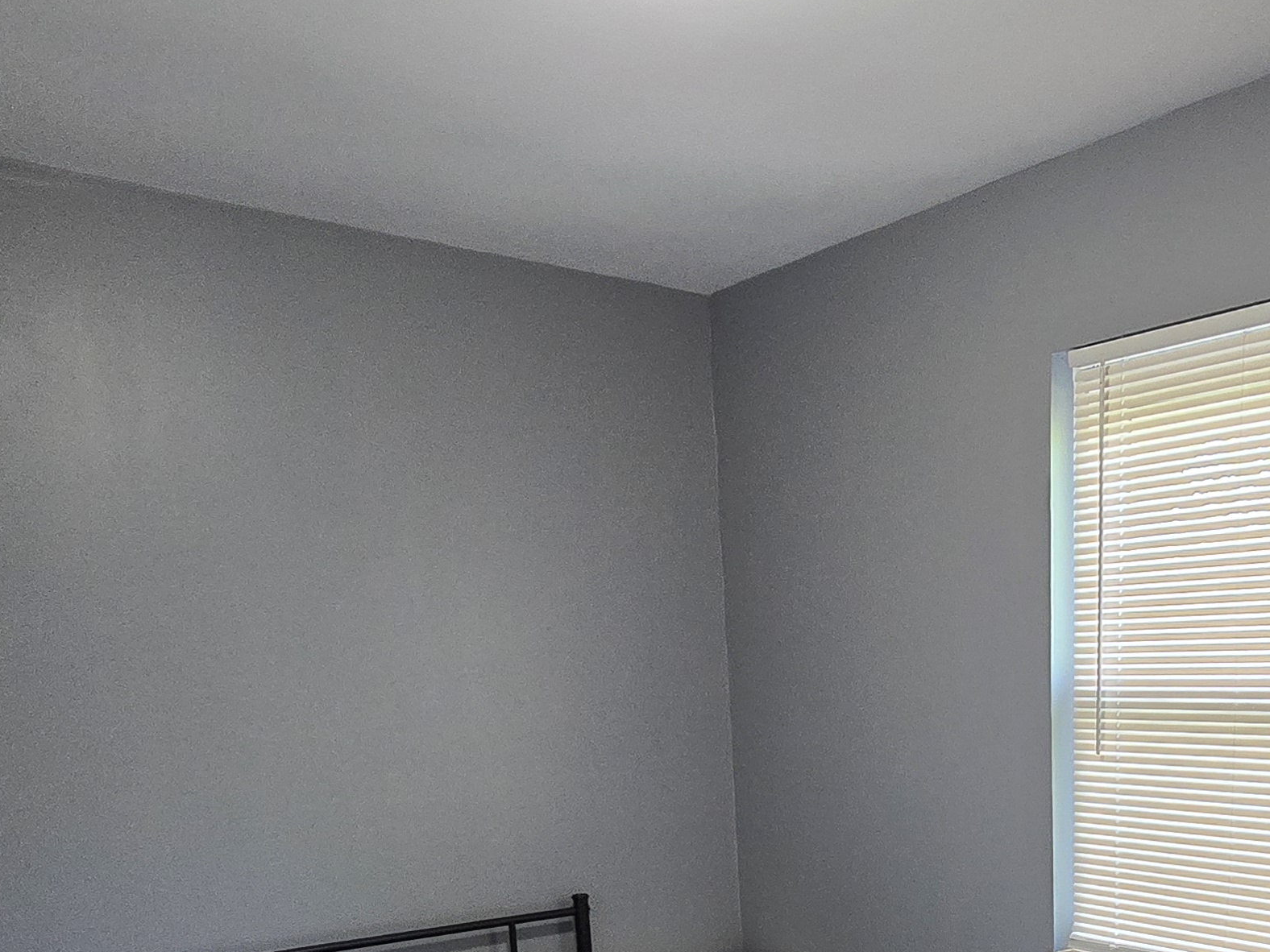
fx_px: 1211
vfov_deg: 38.1
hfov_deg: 52.9
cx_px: 948
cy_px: 954
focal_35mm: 33
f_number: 2.2
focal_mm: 2.2
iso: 400
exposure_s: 1/60
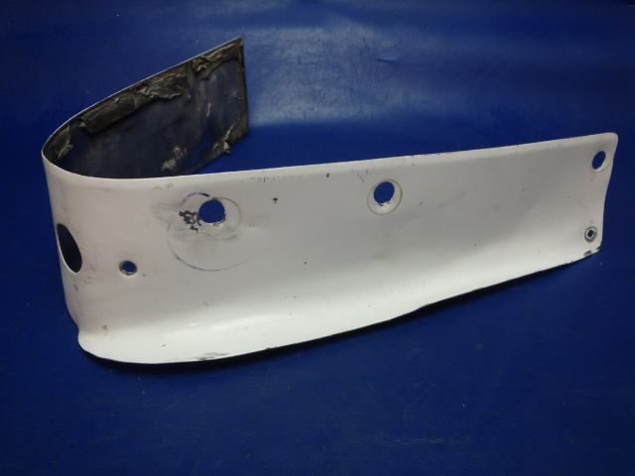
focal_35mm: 28
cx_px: 318
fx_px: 514
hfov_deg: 63.4
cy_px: 238
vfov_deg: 49.7
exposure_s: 1/50
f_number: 3.9
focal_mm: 5
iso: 200
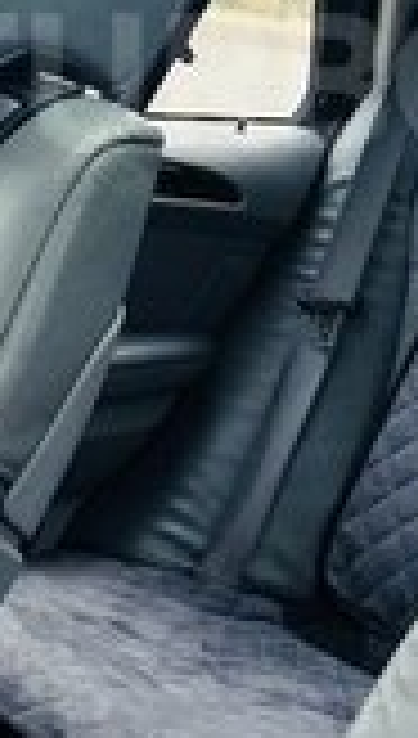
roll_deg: -11.0
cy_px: 81
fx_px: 1802
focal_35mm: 92
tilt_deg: -3.8
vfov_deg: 22.6
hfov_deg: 13.1
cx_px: 378
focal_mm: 3.99
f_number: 1.8
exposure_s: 1/432
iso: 20
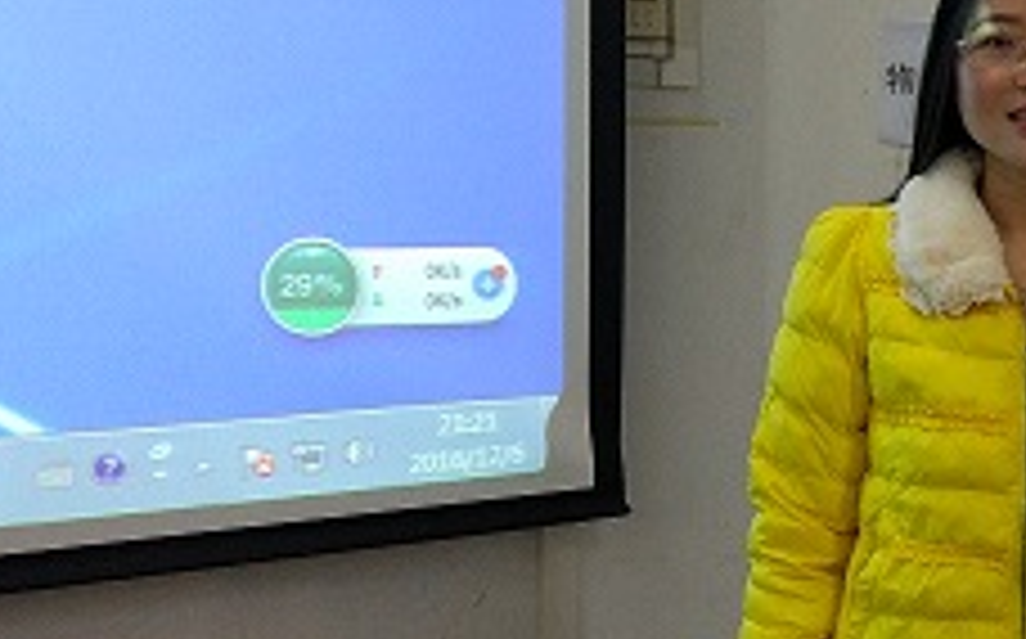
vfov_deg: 17.3
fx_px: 2095
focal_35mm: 75
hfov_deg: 25.6
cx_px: 1112
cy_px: 392
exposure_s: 1/20
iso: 393
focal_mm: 4.26
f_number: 2
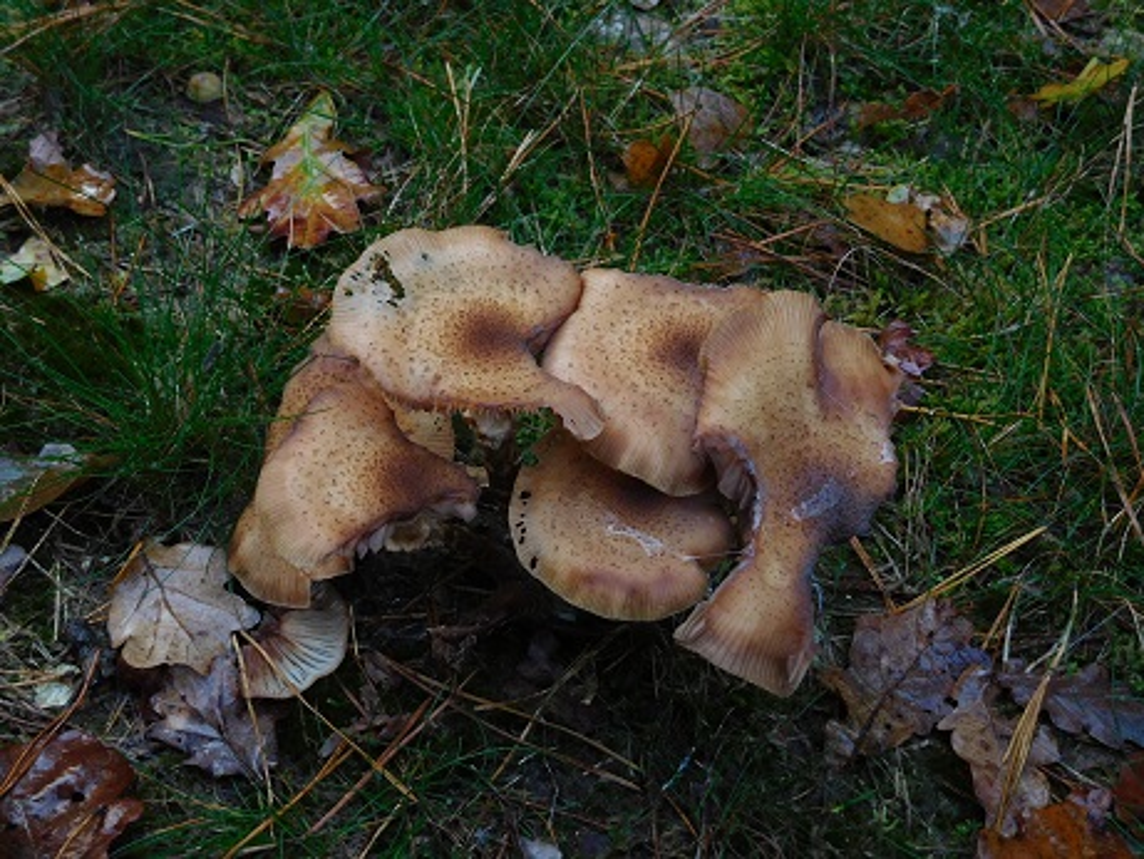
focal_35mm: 62
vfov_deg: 23.7
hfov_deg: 31.2
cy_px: 430
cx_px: 572
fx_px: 2050
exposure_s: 1/15
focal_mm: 11.1
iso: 200
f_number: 4.4
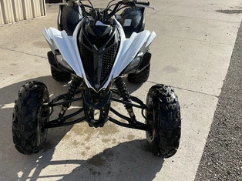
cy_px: 78
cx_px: 100
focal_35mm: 37
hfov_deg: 49.9
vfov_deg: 38.5
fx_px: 258
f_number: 1.8
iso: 25
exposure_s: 1/1490
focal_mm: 3
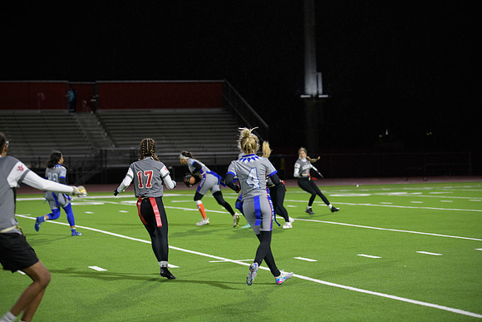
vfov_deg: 14.0
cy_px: 161
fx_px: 1312
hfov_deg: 20.8
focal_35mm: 98
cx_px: 241
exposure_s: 1/200
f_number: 2.8
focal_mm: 98
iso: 1100
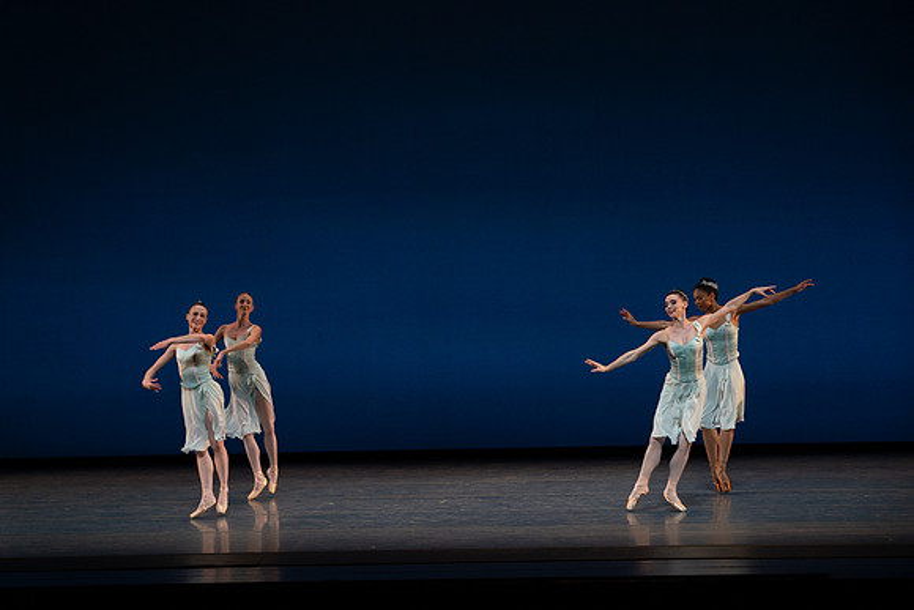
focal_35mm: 124
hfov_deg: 16.5
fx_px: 3149
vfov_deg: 11.1
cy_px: 305
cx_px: 457
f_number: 8
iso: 3200
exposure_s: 1/500
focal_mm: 124
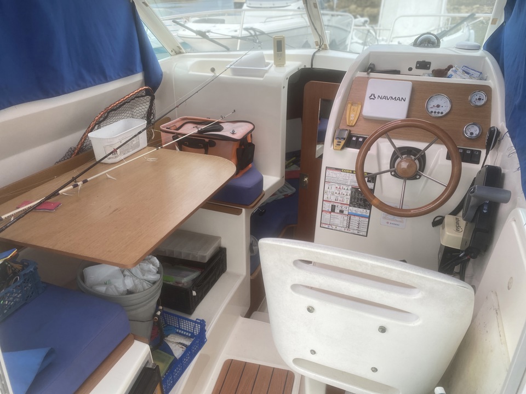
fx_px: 395
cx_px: 263
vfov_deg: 53.1
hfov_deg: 67.3
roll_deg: +1.3
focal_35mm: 26
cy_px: 197
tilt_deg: -27.5
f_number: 1.8
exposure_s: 1/1346
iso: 32
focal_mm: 4.25
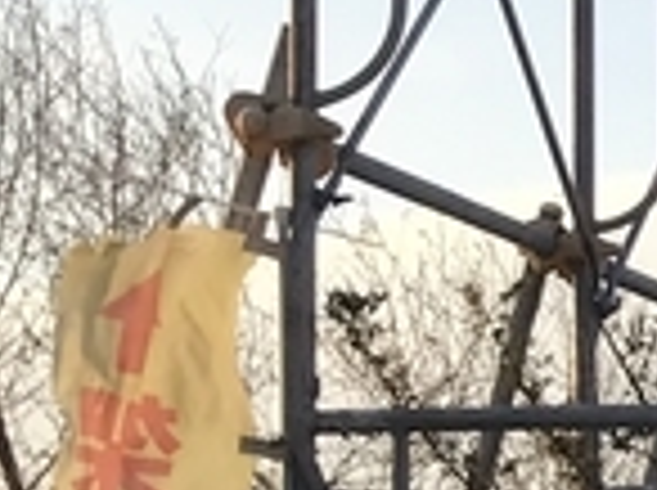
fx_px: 3733
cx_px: 1953
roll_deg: +0.6
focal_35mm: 197
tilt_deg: +2.0
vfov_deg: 7.4
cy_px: 760
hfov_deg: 8.5
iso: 20
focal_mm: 3.99
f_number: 1.8
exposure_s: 1/772
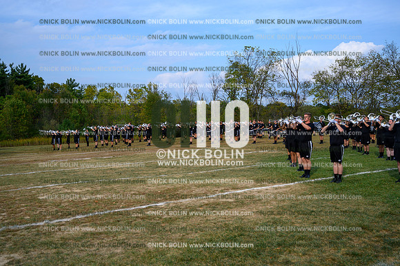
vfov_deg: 36.8
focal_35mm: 36
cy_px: 133
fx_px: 400
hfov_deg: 53.2
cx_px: 200
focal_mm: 36
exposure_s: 1/1600
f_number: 4.5
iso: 200
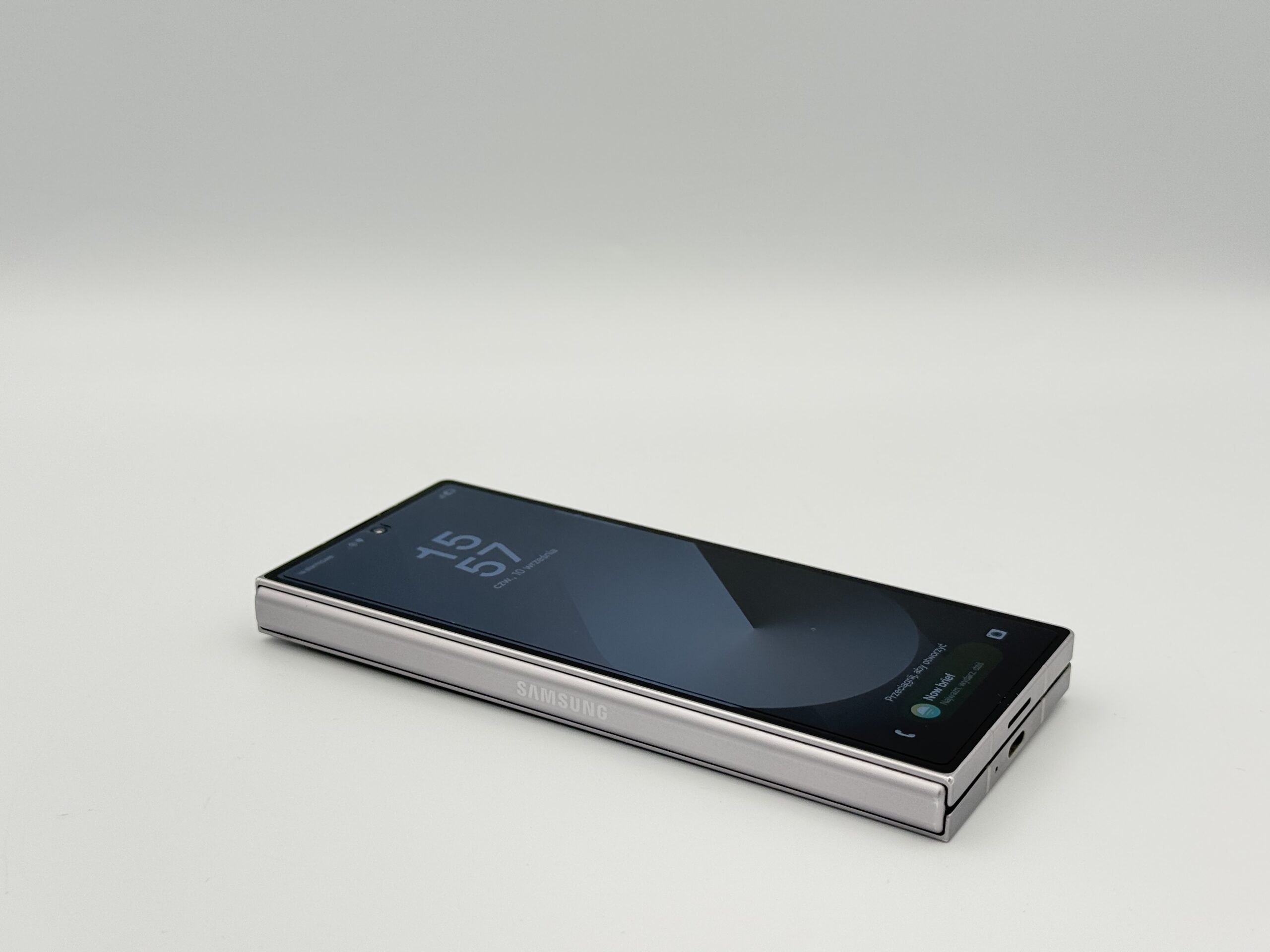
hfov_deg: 39.7
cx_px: 635
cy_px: 476
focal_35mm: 48
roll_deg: -1.1
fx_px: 1761
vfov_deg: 30.3
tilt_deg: -18.6
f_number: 1.78
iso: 80
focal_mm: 6.76
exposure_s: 1/472
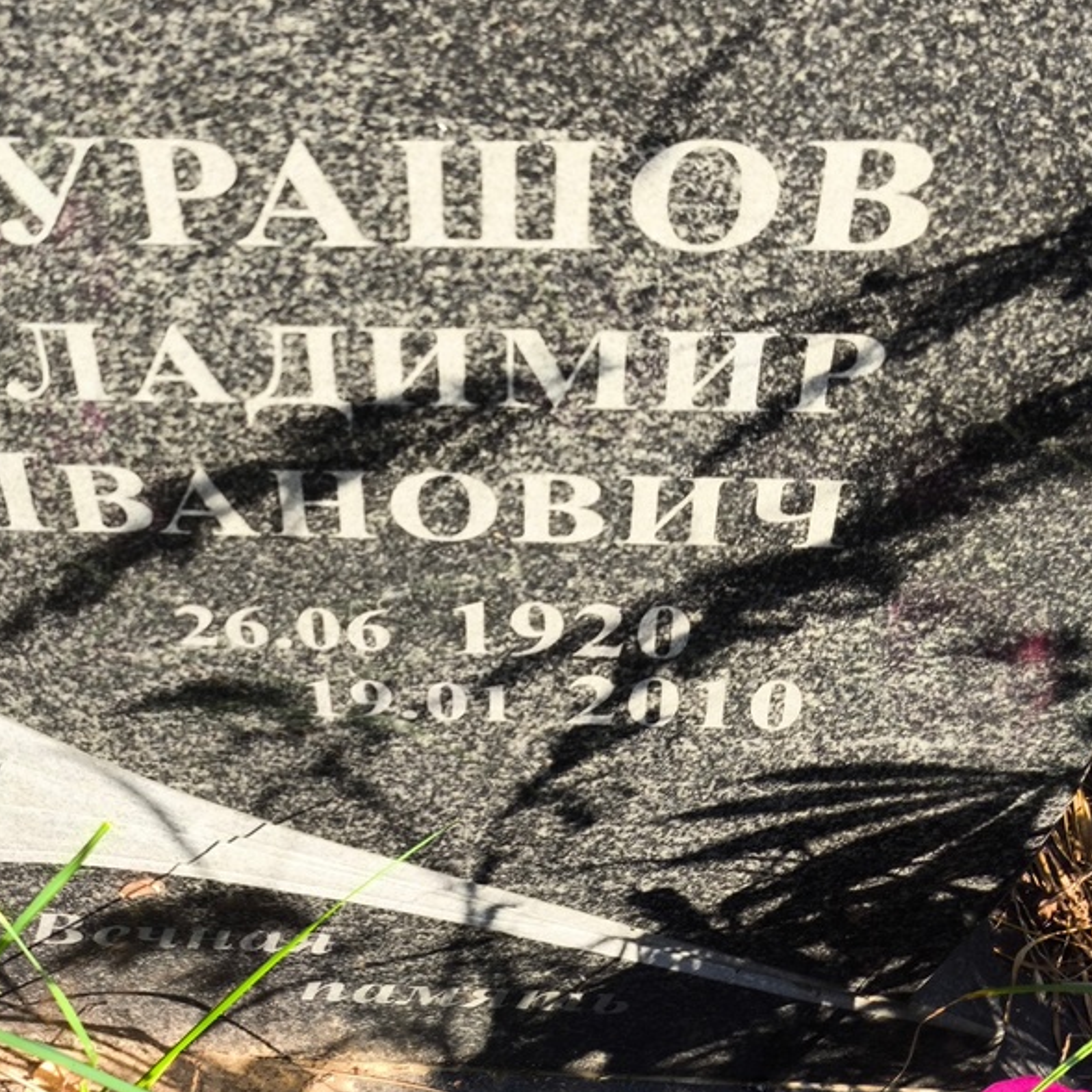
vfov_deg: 28.6
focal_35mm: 60
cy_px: 552
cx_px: 364
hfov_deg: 28.4
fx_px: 2141
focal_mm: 4.71
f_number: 1.7
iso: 50
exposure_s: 1/218
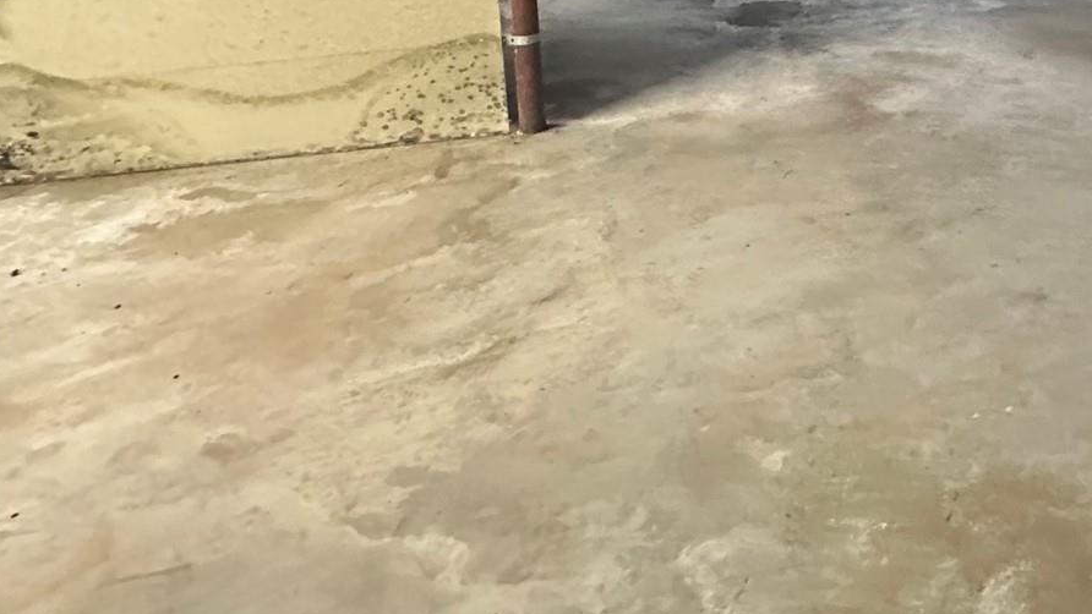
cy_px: -65
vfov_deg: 30.2
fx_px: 1014
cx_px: 916
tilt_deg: -8.6
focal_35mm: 35
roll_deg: +1.9
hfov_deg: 52.0
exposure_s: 1/60
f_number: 2.2
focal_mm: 2.22
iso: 1000
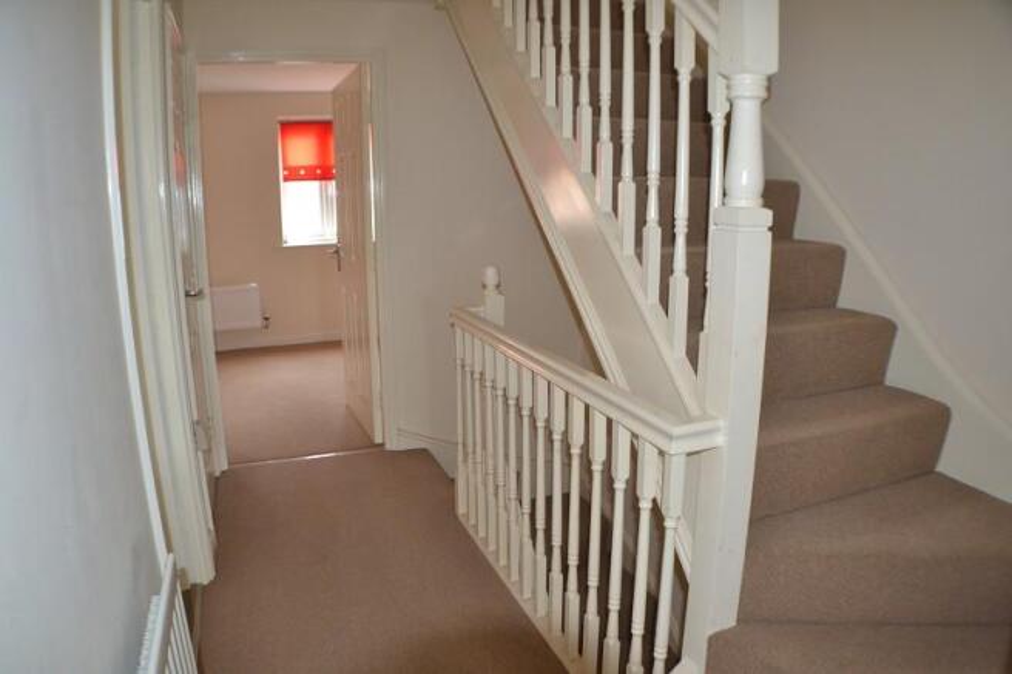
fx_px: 927
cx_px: 506
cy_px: 337
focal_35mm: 33
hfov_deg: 57.2
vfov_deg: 39.9
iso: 800
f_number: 3.8
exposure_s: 1/60
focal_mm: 22
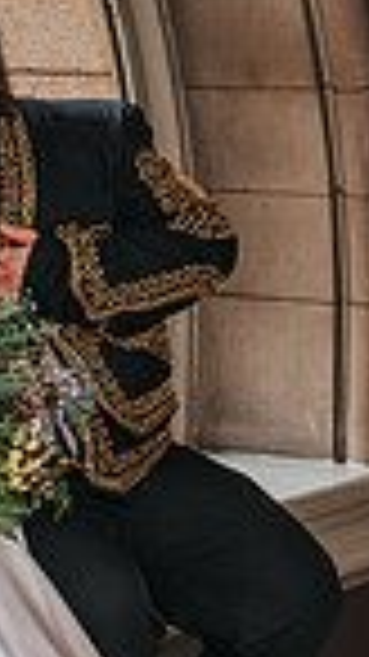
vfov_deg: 13.8
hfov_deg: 7.7
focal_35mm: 155
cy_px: 178
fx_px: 2699
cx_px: -76
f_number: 3.5
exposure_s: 1/200
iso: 640
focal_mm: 35
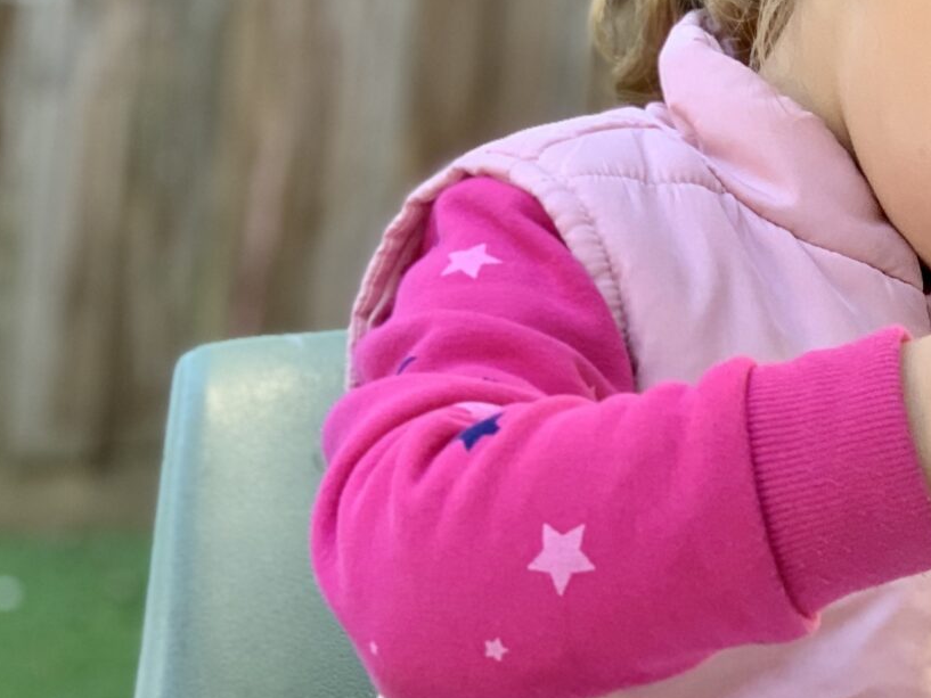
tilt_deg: -8.1
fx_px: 4385
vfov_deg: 9.1
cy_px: 430
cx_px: 758
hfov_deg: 12.1
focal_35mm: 163
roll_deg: -1.8
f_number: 2.4
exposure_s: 1/122
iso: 80
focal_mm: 6
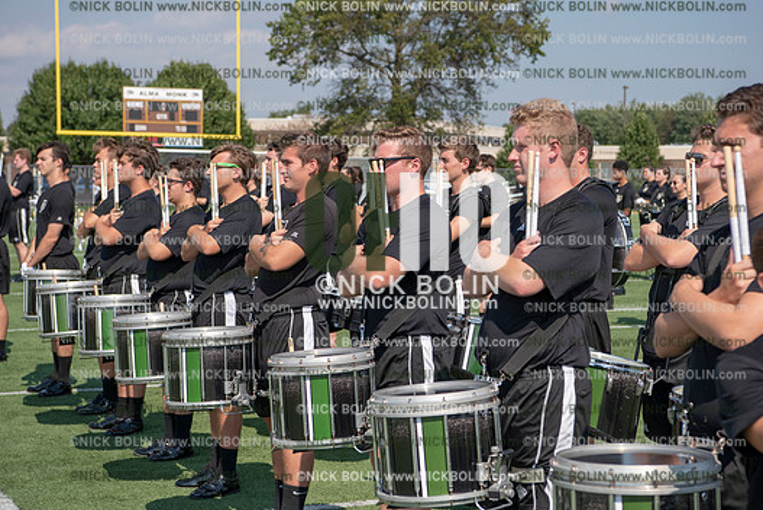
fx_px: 1633
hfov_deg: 26.3
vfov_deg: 17.7
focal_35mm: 77
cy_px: 241
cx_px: 407
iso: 200
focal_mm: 70
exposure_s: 1/1600
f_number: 5.6
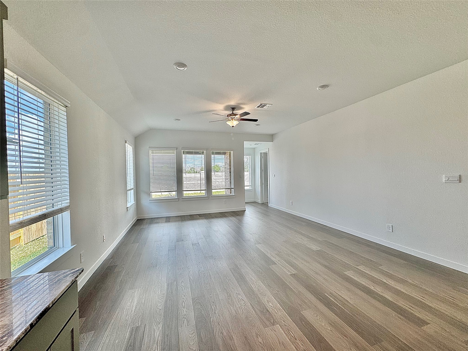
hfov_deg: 102.1
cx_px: 234
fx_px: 189
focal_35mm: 14
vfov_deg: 85.7
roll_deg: +0.7
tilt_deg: -1.4
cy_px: 176
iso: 40
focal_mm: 2.22
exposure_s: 1/137
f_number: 2.2
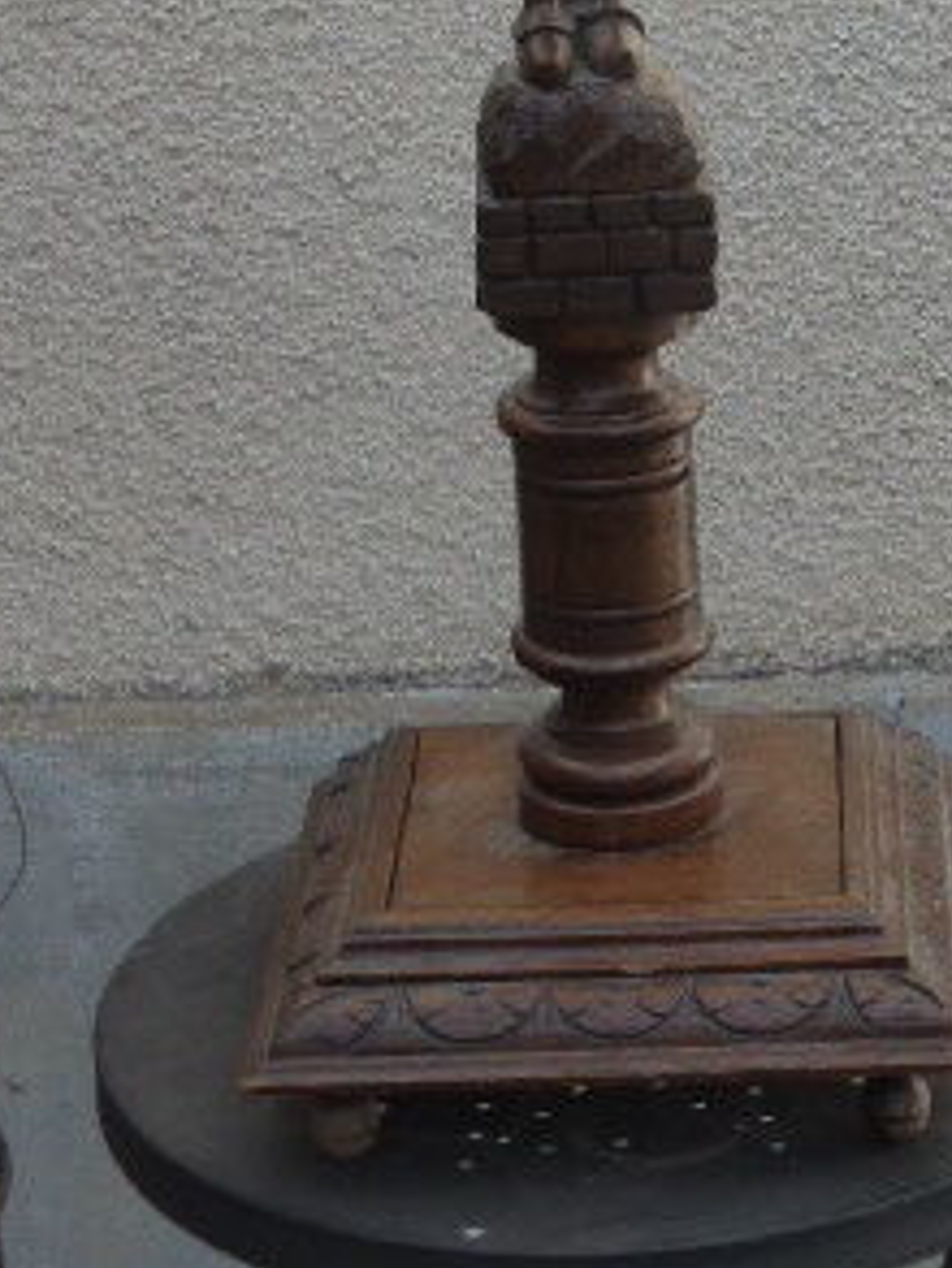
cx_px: 627
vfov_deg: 17.9
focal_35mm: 107
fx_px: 3921
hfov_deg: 13.8
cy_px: -35
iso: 160
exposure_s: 1/500
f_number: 4.2
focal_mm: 8.5
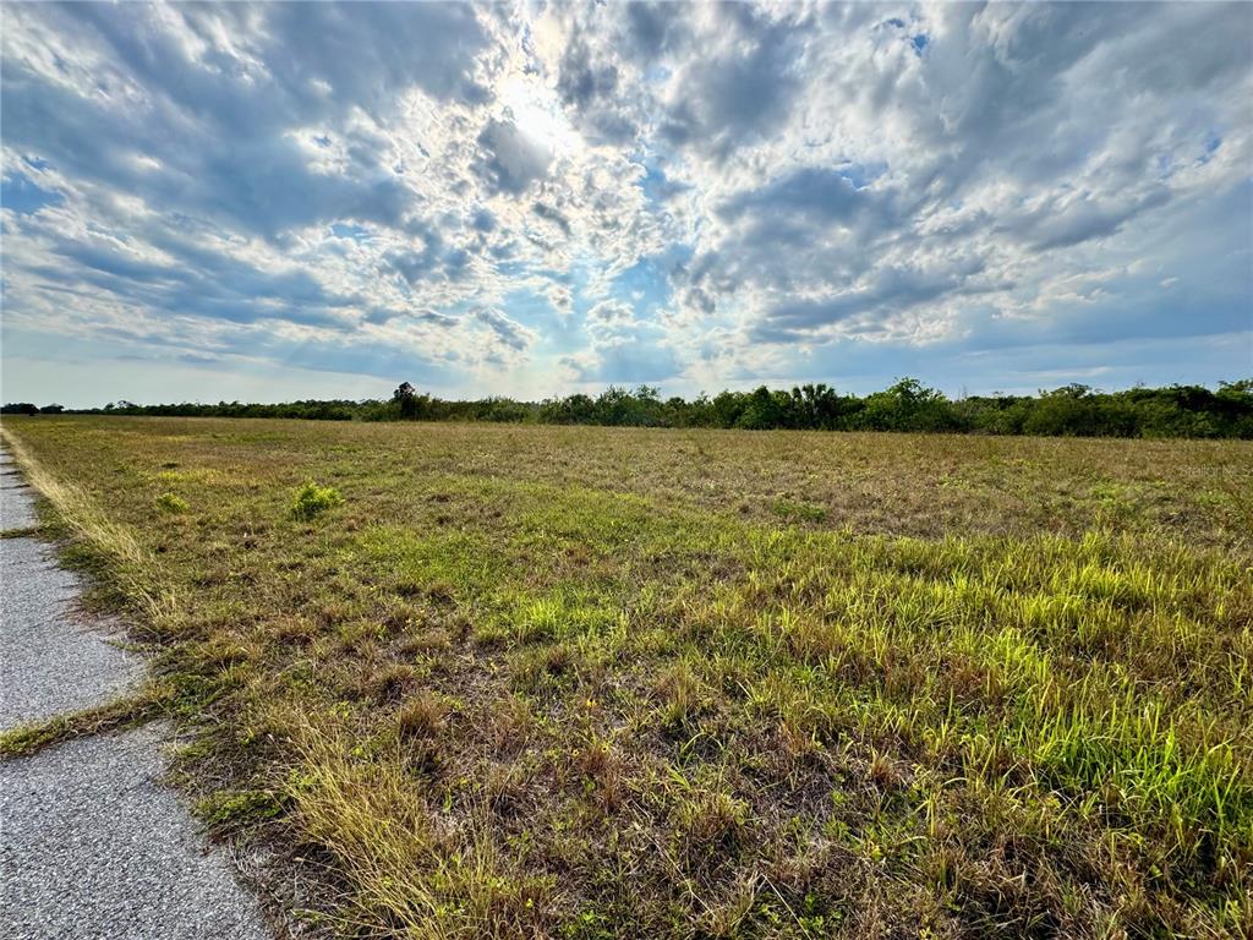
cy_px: 470
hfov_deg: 102.1
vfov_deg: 85.7
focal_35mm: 14
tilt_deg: -6.8
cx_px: 626
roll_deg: +0.3
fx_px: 507
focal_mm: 2.22
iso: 50
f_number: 2.2
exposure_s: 1/1672
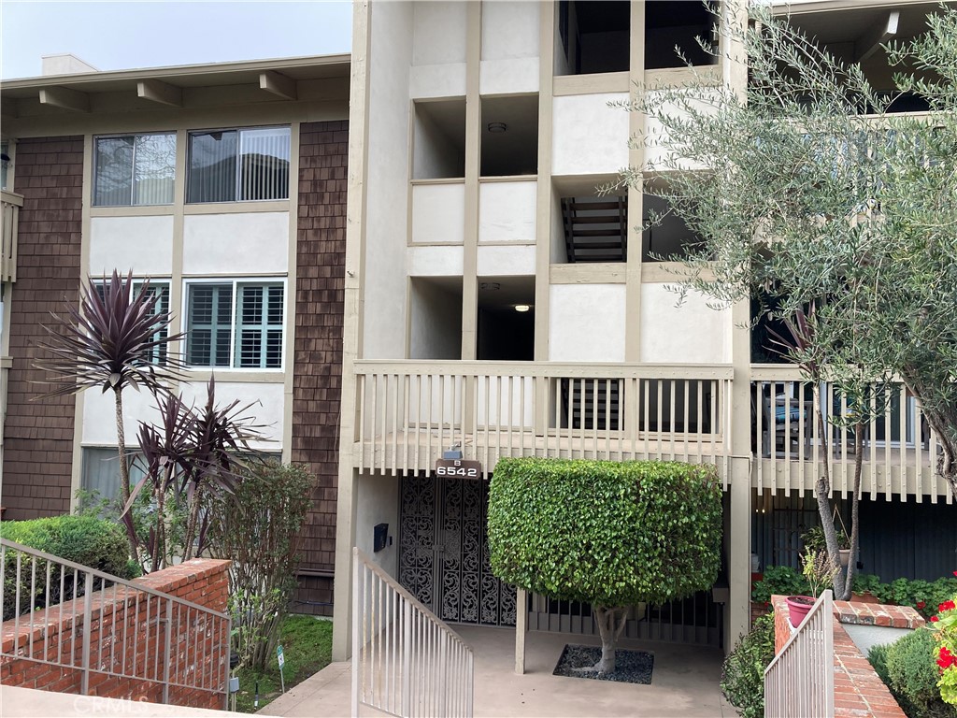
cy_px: 359
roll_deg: +1.8
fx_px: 774
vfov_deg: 49.7
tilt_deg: +0.6
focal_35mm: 28
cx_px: 478
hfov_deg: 63.4
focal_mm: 3.99
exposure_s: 1/375
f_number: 1.8
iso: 20
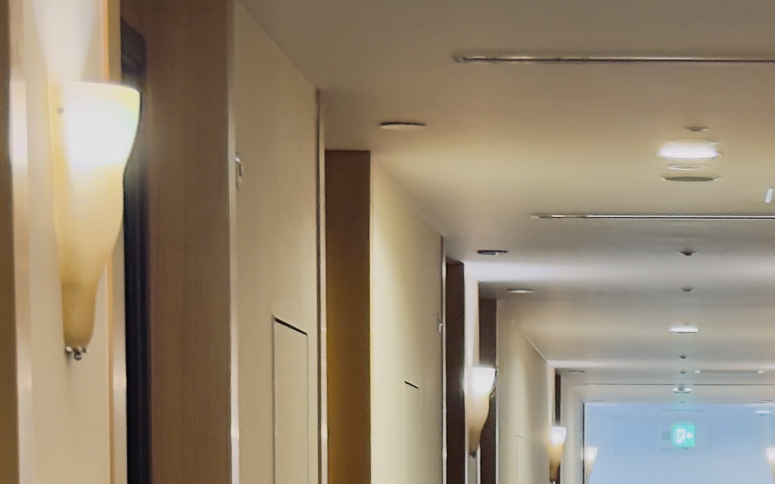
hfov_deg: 13.1
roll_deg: +0.0
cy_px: 779
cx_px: 648
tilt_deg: -4.5
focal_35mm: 159
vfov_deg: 8.0
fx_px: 3358
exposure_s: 1/24
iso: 640
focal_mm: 6.76
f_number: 1.78
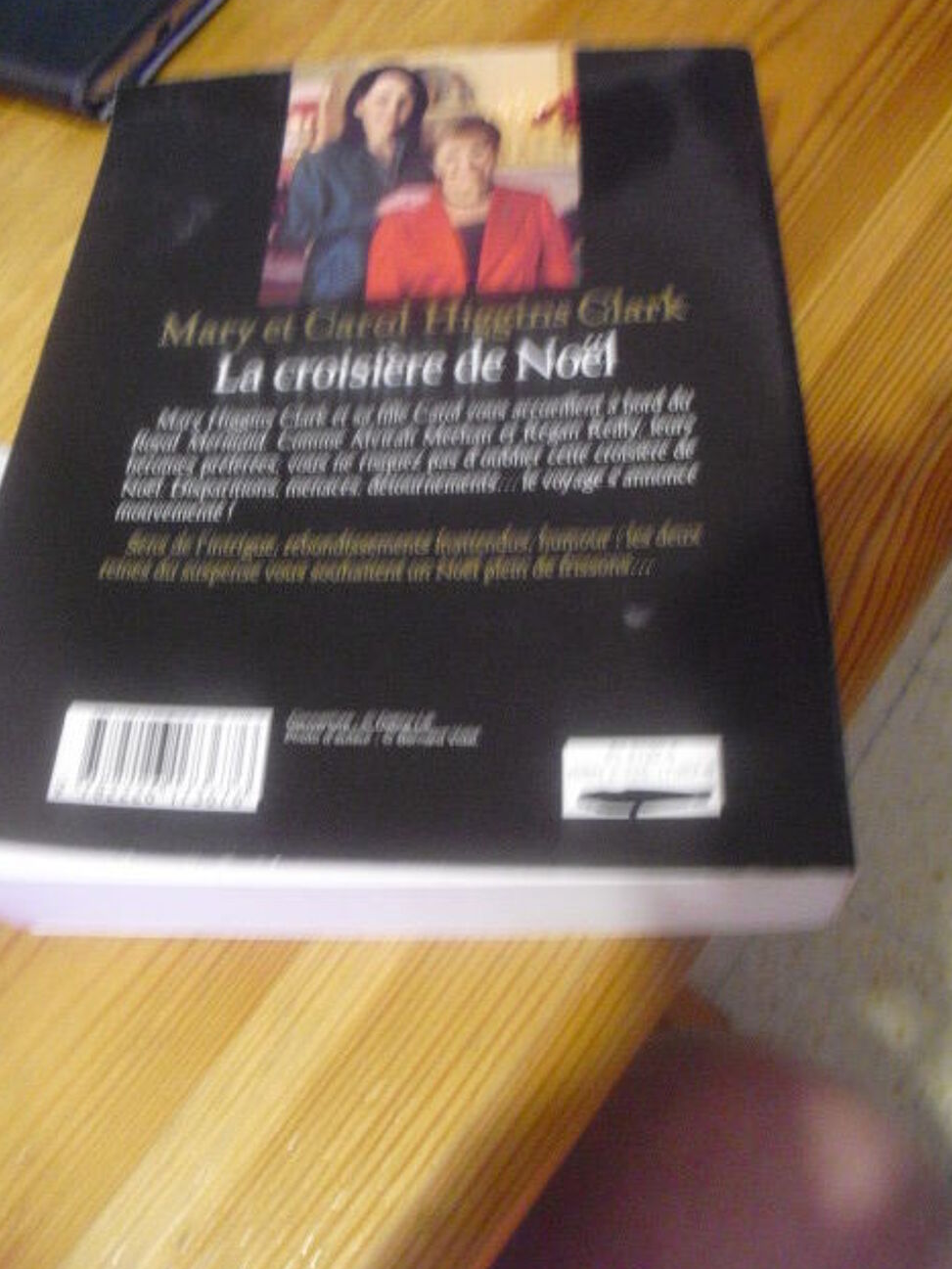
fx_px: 1357
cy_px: 642
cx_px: 466
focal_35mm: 37
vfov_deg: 50.1
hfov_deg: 38.7
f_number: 3.1
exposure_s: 1/8
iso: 800
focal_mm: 6.3
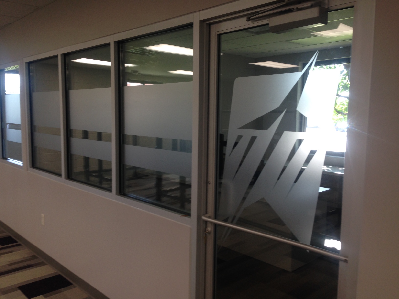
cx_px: 200
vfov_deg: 42.9
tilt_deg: -6.6
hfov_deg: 55.4
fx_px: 380
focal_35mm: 33
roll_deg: -0.1
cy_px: 150
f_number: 2.4
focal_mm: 4.12
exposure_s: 1/40
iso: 50
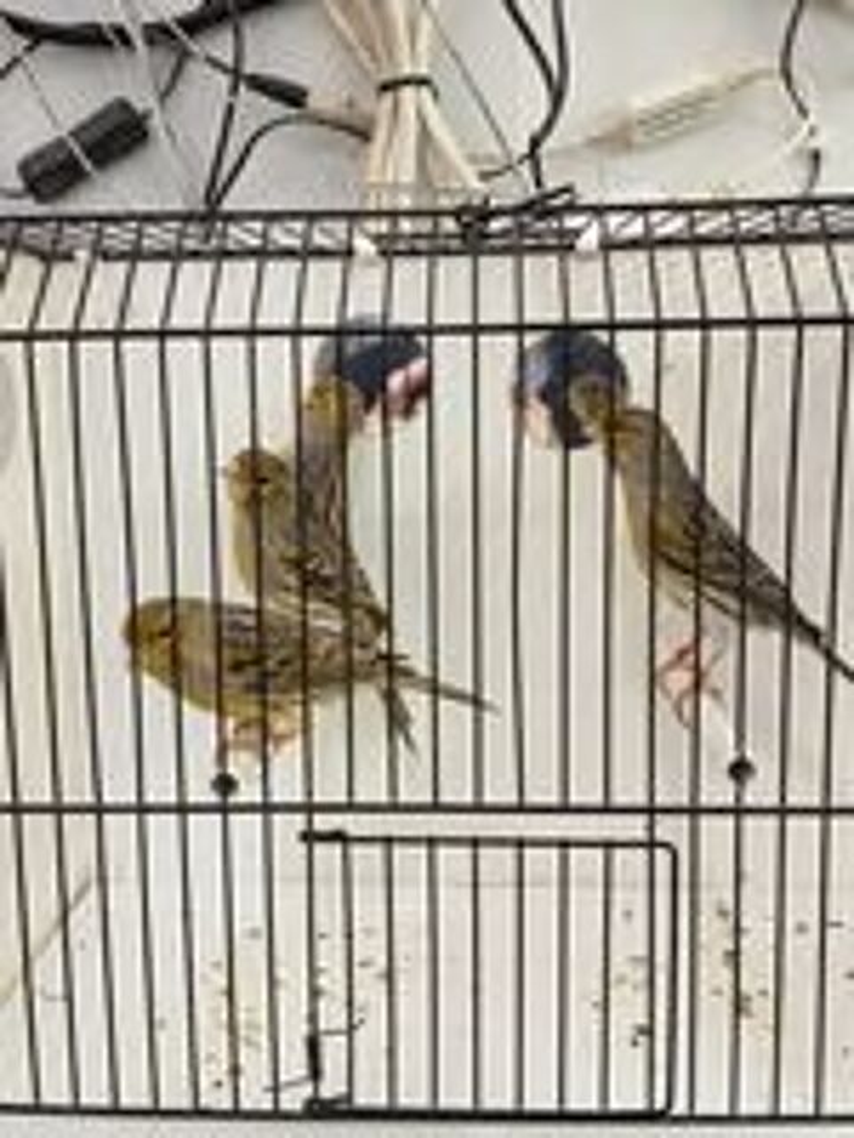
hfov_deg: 38.7
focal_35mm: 37
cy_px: 569
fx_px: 1217
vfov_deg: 50.1
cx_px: 427
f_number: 1.7
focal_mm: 5.27
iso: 599
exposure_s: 1/25
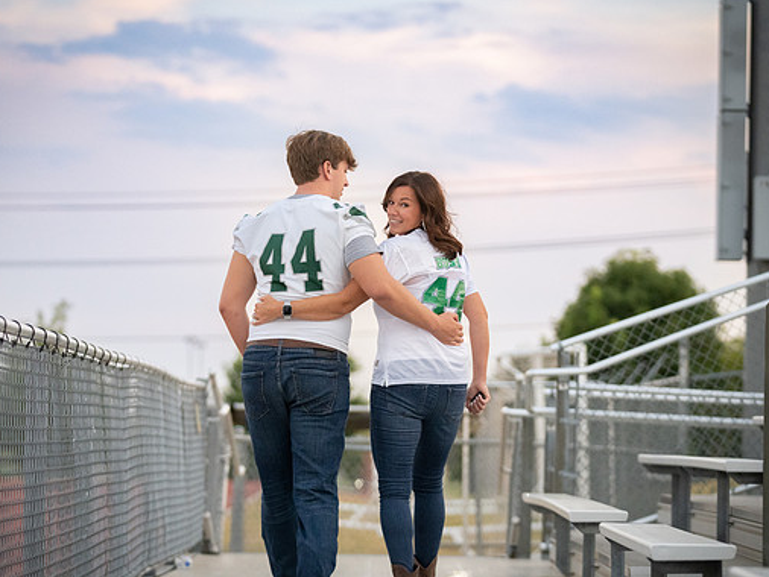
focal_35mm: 141
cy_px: 334
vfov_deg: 10.5
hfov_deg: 14.0
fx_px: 3134
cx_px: 386
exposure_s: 1/1250
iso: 4000
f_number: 2.8
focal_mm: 105
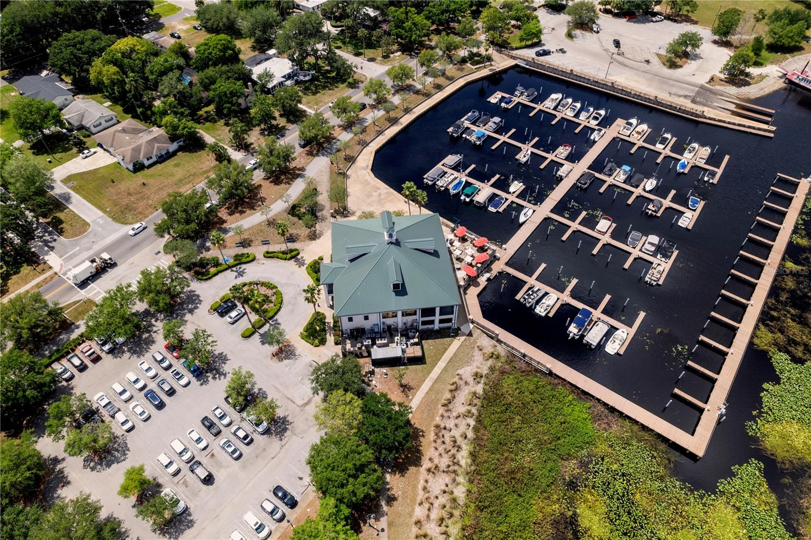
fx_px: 495
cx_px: 406
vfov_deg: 57.2
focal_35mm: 22
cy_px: 270
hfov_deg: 78.6
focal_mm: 8.38
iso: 100
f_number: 2.8
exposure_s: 1/80
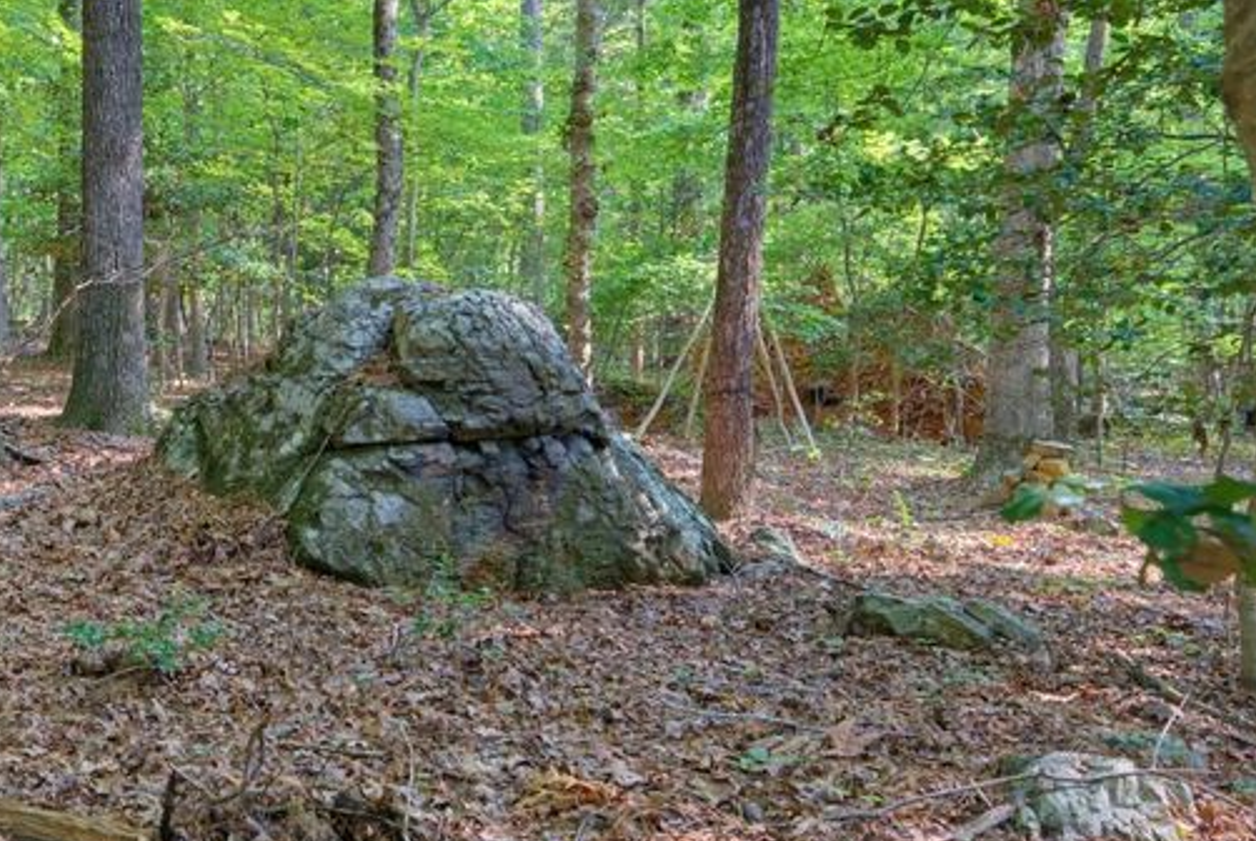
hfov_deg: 37.8
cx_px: 143
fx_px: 1712
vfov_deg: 27.5
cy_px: 332
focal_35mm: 49
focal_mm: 24
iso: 800
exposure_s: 1/6
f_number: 7.1
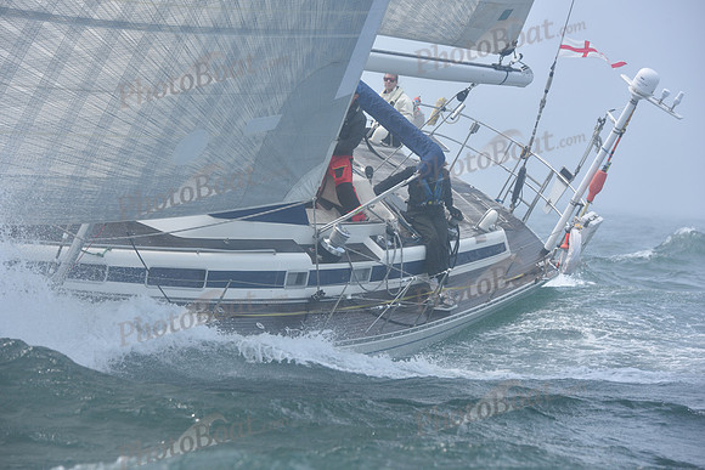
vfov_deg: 9.8
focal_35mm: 140
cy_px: 235
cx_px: 352
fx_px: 2742
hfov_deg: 14.7
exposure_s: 1/800
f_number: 8
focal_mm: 140
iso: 320
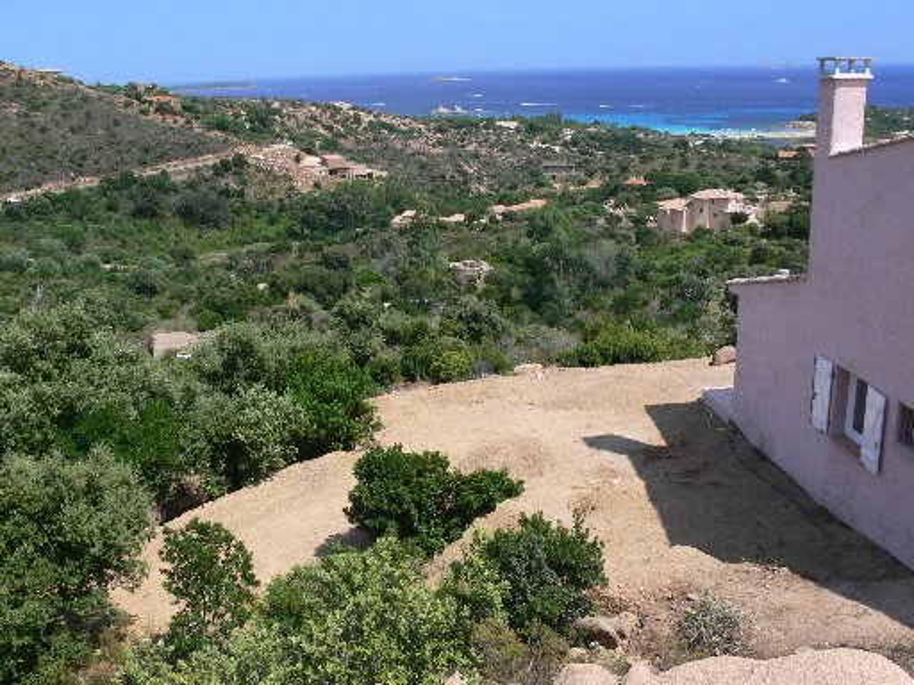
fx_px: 924
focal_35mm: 35
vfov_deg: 40.7
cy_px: 342
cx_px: 457
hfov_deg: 52.6
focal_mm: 7.4
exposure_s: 1/100
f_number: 5.6
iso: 80
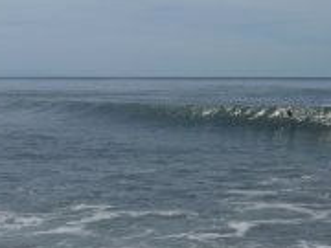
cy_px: 107
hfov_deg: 22.8
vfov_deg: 17.4
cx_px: 245
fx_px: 813
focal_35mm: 85
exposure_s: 1/250
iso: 80
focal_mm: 4.9
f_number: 10
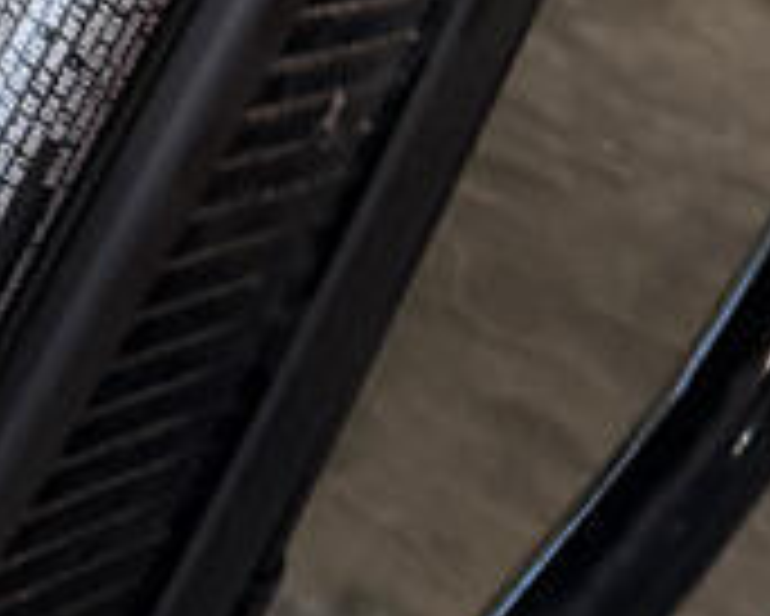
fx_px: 3192
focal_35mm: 140
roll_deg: -2.4
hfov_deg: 13.0
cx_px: -405
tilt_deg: -12.1
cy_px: -1448
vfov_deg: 8.5
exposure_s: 1/60
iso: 250
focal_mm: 6.76
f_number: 1.78
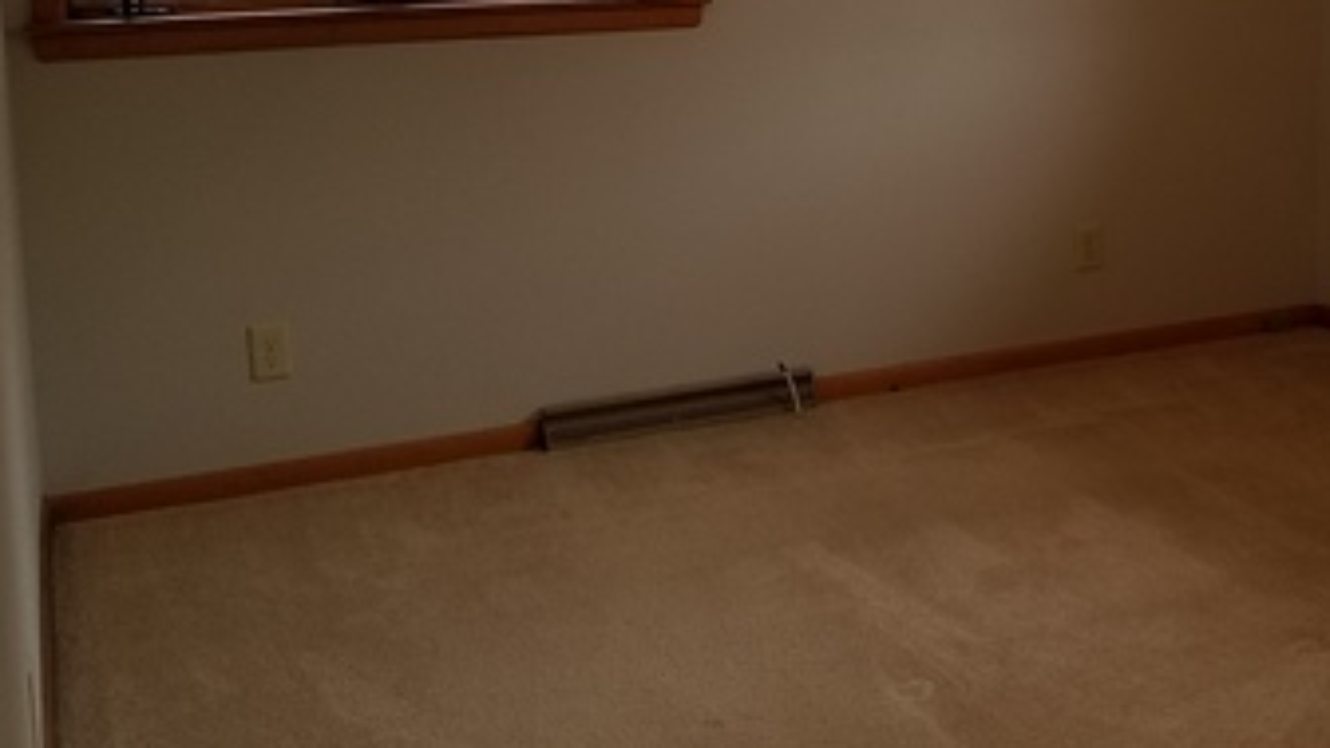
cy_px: 24
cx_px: 1195
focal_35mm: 54
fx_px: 1904
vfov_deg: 21.5
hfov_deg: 36.2
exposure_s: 1/60
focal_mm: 4.2
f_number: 1.7
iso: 64
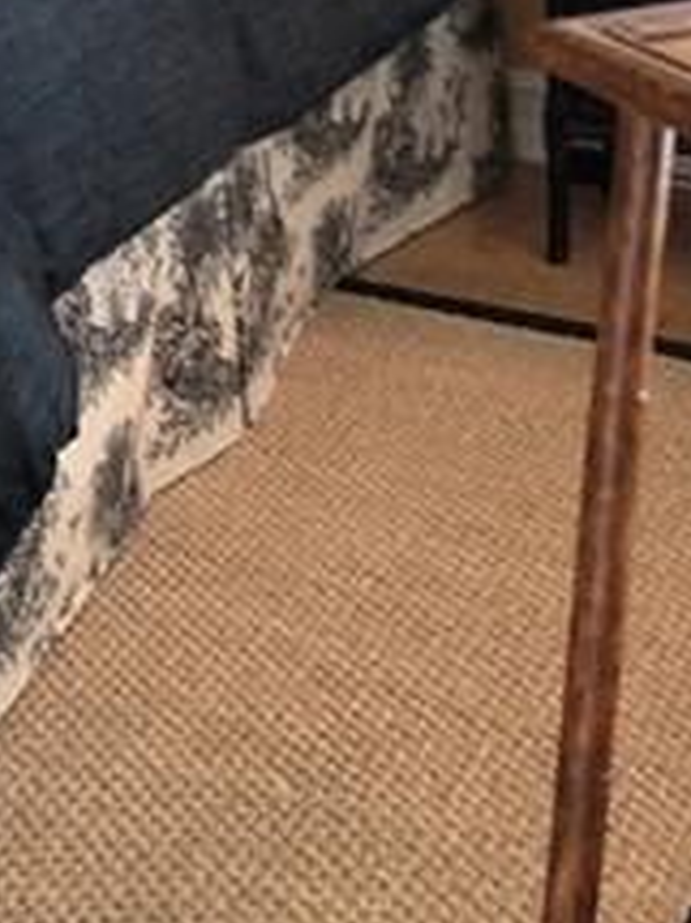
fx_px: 2664
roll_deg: +0.5
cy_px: -605
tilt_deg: -1.2
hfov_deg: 14.2
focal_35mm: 100
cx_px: -193
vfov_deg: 17.0
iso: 40
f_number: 1.8
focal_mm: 3.99
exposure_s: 1/20
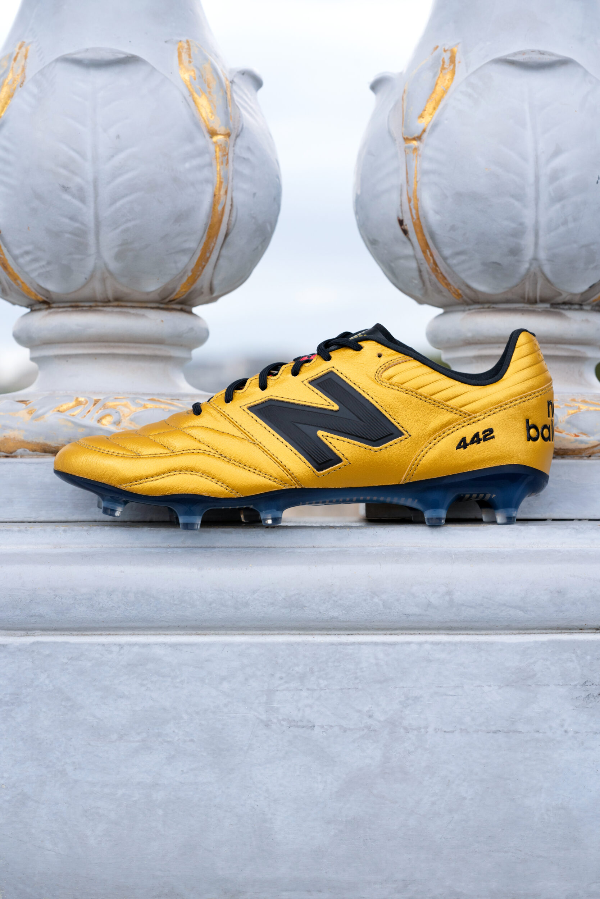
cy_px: 450
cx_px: 300
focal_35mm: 104
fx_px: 2598
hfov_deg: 13.2
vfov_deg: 19.6
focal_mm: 104
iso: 800
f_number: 8
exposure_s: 1/500
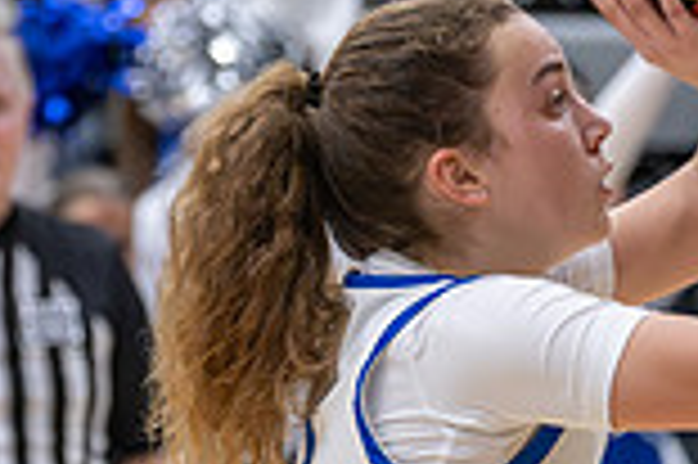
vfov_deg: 2.3
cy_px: 591
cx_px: 359
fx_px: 11660
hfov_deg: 3.4
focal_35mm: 602
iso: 6400
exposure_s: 1/1000
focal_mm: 120
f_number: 2.8
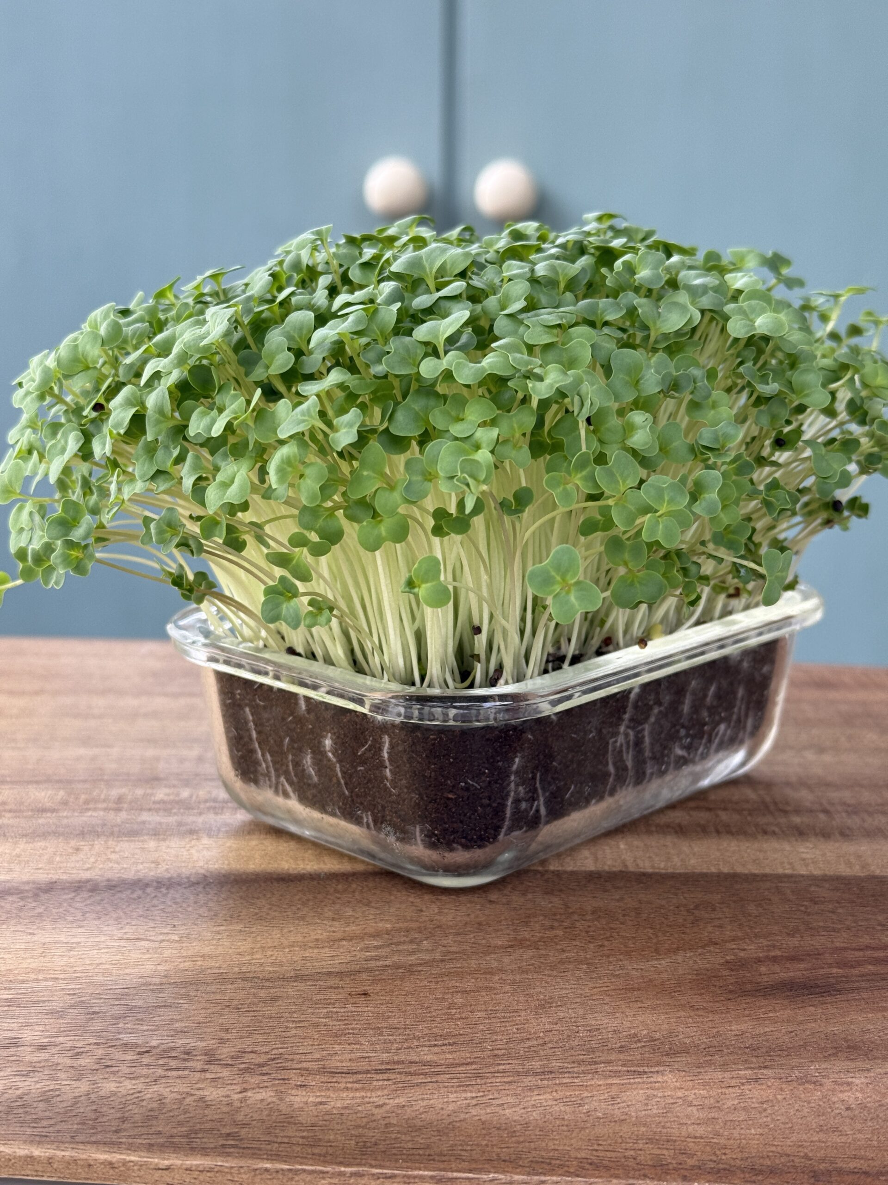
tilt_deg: -13.1
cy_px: 592
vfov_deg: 39.7
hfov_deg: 30.3
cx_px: 444
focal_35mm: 48
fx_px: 1642
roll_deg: -0.9
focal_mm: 6.76
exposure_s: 1/147
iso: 50
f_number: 1.78
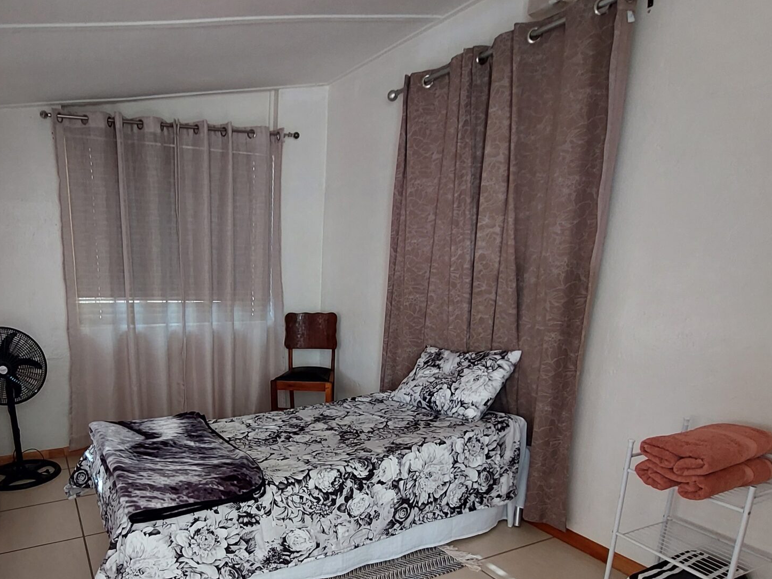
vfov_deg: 56.7
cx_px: 251
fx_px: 513
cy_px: 416
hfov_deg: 71.5
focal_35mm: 23
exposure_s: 1/50
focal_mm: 1.74
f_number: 2.2
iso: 80
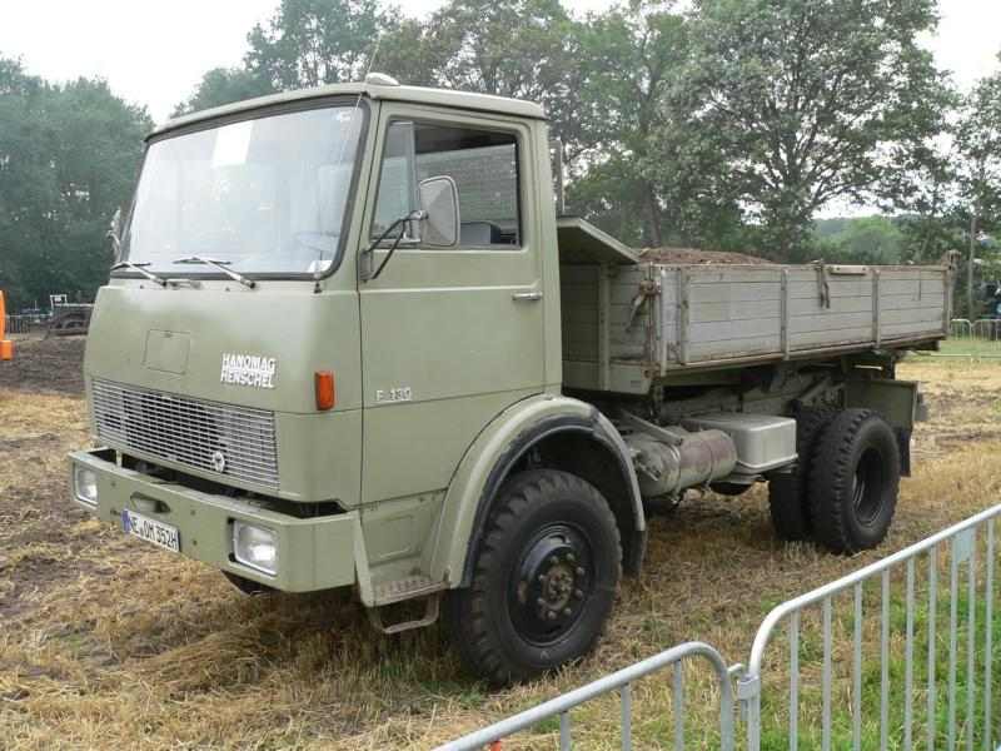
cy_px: 376
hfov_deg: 51.4
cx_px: 500
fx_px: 1041
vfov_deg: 39.7
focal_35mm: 36
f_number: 4
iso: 80
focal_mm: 6
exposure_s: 1/160
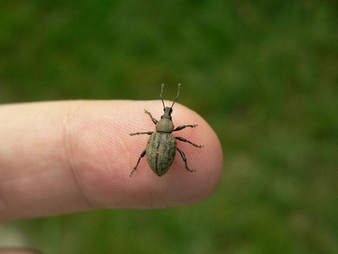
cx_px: 169
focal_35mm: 65
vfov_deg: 22.6
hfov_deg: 29.8
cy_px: 127
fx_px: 635
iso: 80
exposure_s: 1/125
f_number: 3.7
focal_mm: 10.7
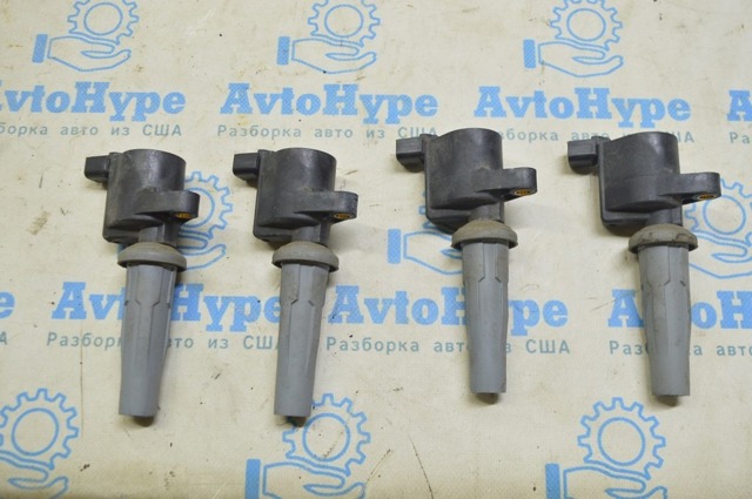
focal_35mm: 34
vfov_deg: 38.3
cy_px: 250
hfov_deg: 55.2
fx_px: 720
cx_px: 376
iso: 400
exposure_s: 1/20
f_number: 5.6
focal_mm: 23
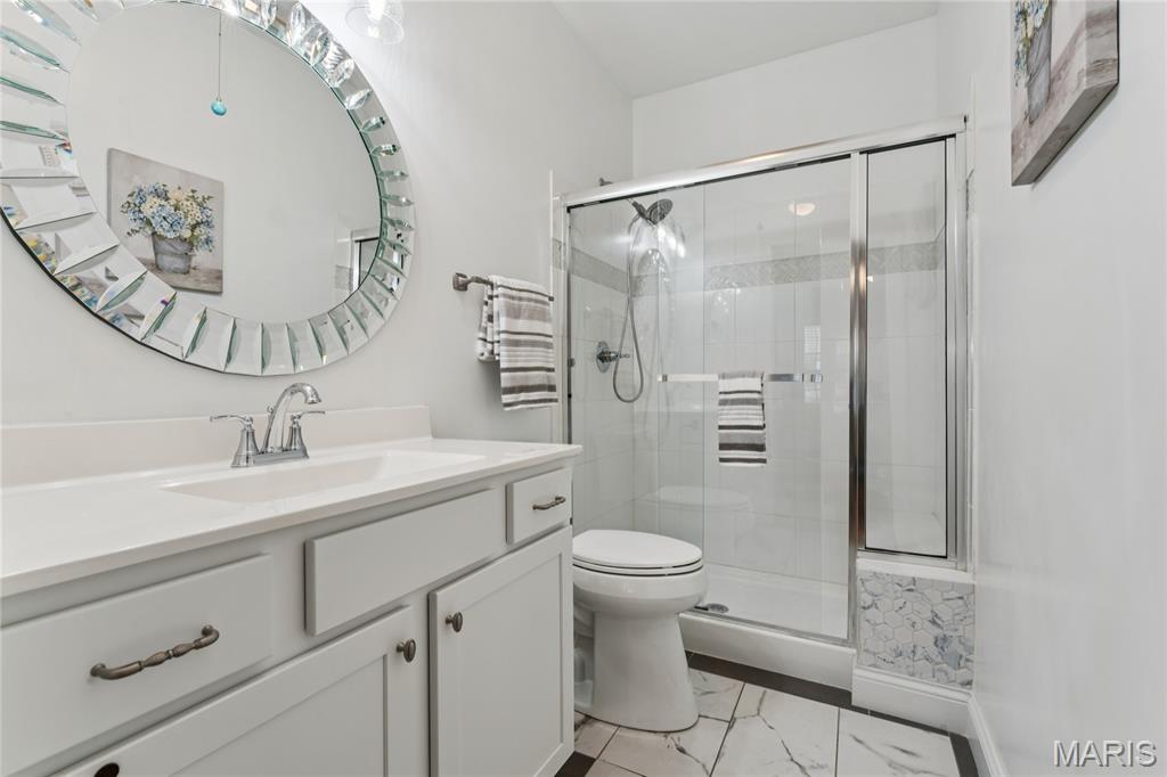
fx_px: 522
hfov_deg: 96.4
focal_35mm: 16
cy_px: 388
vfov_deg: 73.4
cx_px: 584
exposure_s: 1/5
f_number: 13
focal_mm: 16.1
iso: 200
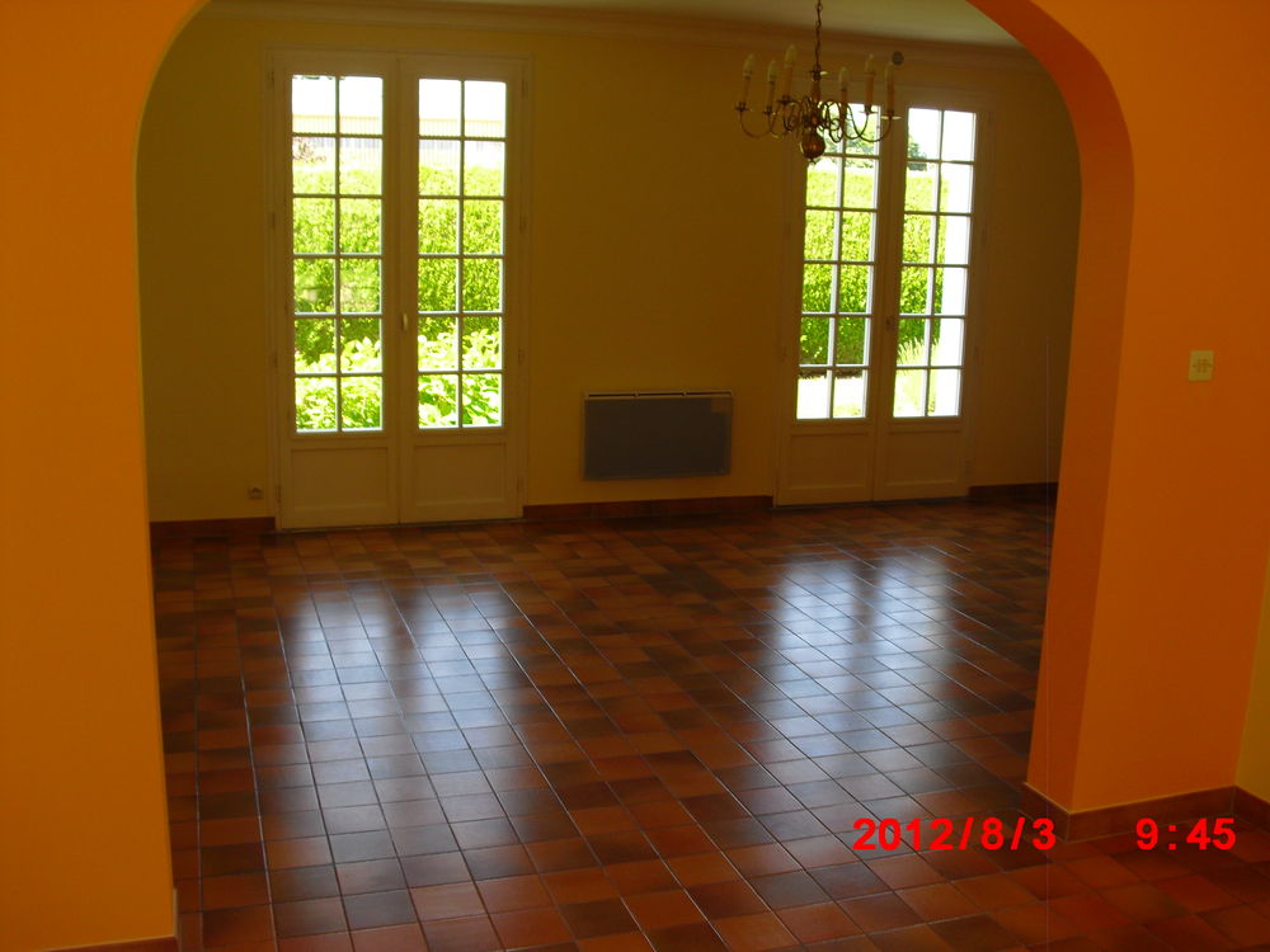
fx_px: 1321
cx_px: 635
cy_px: 476
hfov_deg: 51.4
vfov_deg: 39.7
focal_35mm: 36
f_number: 3.1
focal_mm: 6.3
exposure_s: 1/60
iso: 100
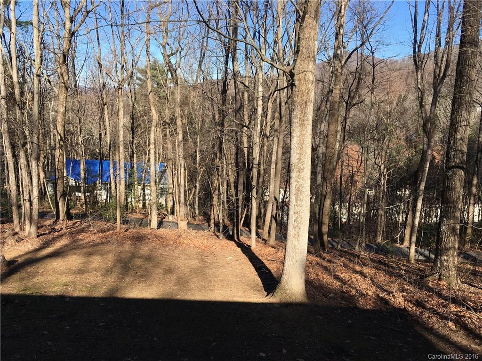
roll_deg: -1.8
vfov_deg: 48.2
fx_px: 404
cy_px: 180
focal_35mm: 29
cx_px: 241
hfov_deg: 61.7
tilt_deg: -11.8
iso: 25
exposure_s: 1/927
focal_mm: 4.15
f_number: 2.2
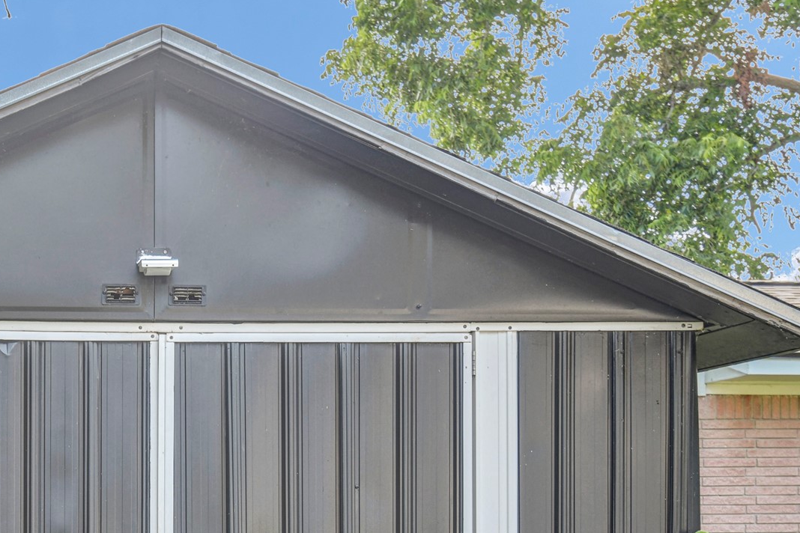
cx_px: 167
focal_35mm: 61
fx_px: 1355
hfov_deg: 32.1
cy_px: 527
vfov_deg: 21.5
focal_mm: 20
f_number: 7.1
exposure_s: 1/30
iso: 100
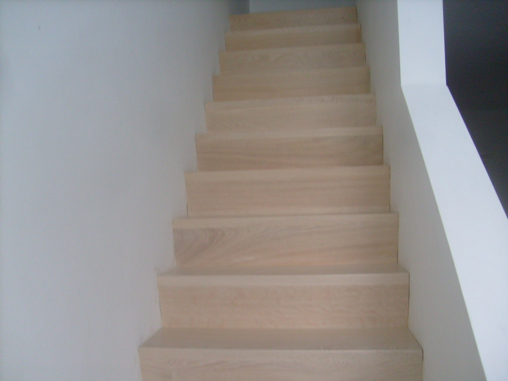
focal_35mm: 35
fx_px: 514
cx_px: 254
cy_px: 190
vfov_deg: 40.7
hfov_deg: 52.6
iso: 100
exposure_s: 1/45
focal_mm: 5.8
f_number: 2.8
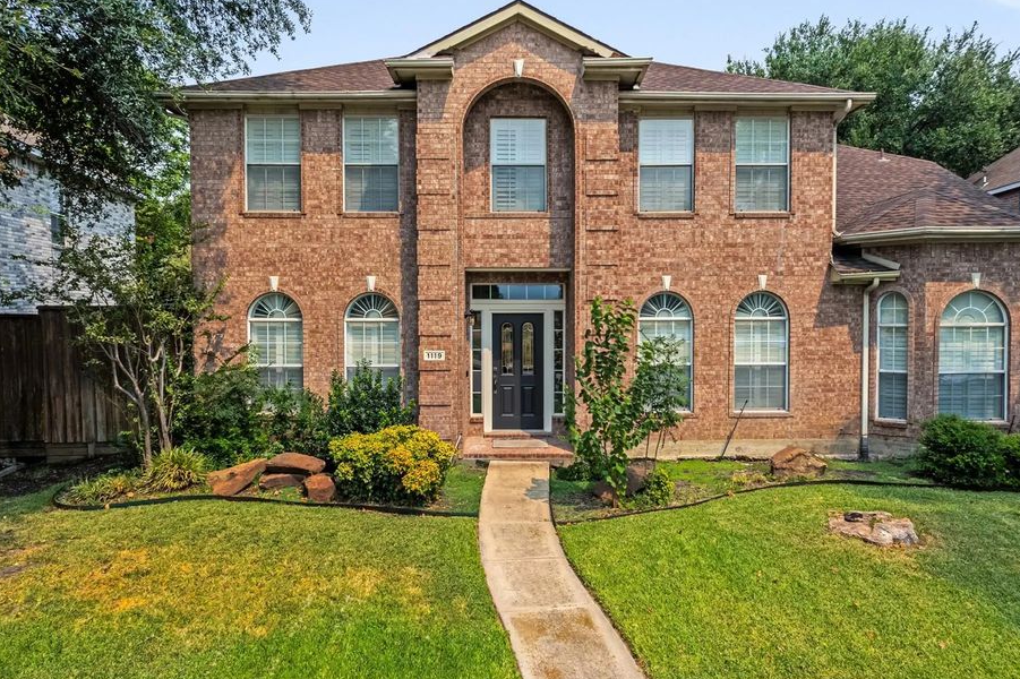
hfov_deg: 71.5
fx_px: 708
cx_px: 521
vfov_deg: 51.2
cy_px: 346
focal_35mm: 25
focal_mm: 8.38
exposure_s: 1/640
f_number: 2.8
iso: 140
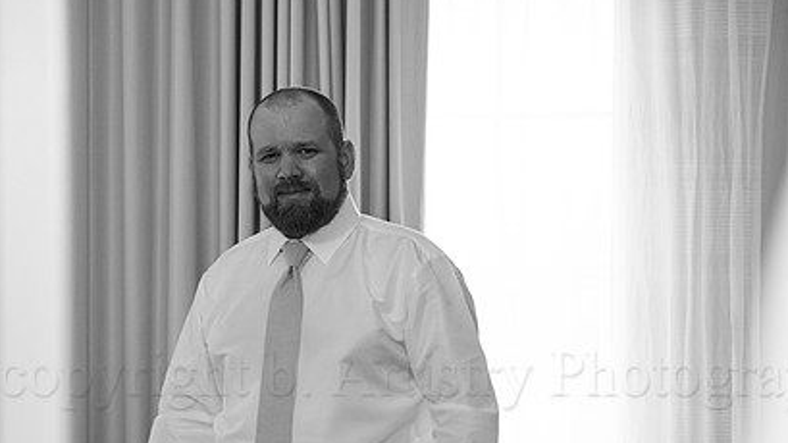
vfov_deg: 9.4
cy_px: 356
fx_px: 2695
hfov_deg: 16.6
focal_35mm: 129
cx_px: 389
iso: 500
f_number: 2.8
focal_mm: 75
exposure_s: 1/100
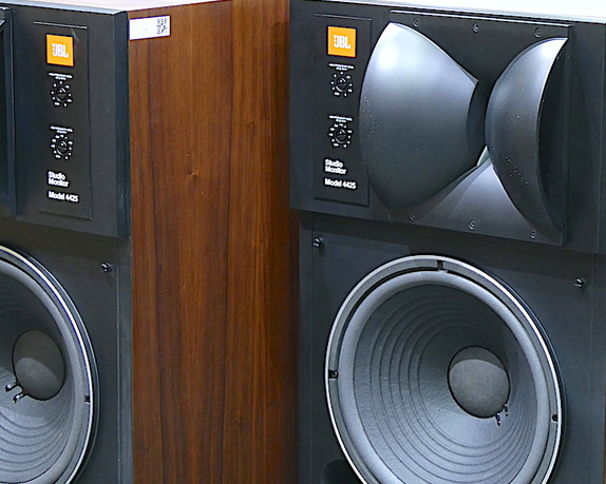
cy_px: 290
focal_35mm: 129
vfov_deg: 12.0
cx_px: 292
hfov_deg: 14.9
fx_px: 2313
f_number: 4.7
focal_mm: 14.1
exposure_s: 1/1.6
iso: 200
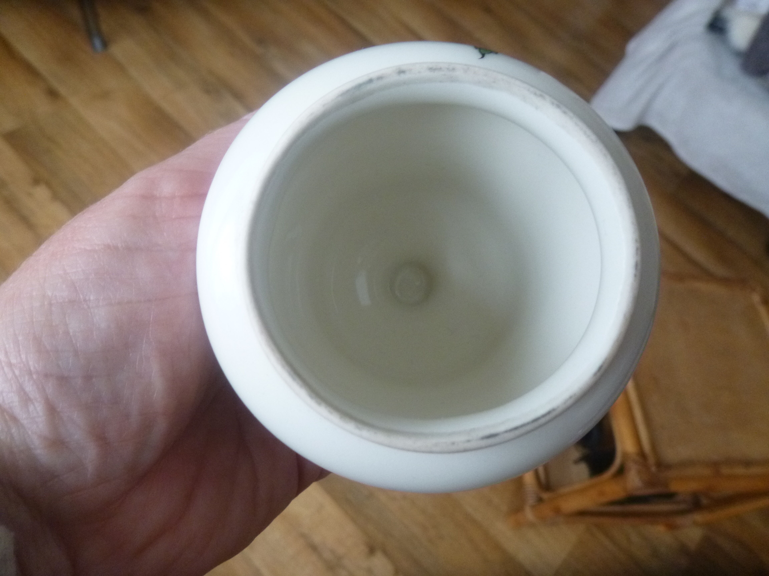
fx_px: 555
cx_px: 384
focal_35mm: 25
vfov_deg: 54.9
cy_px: 288
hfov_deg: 69.4
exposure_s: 1/60
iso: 320
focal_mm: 4.5
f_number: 3.1
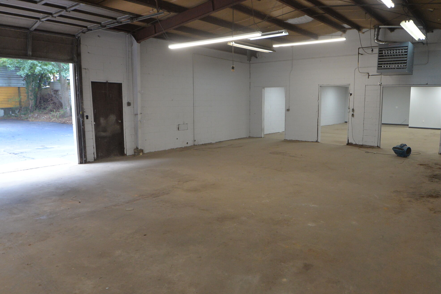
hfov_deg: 71.2
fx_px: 306
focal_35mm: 25
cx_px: 251
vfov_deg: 51.3
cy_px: 142
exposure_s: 1/125
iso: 1600
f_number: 5.6
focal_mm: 16
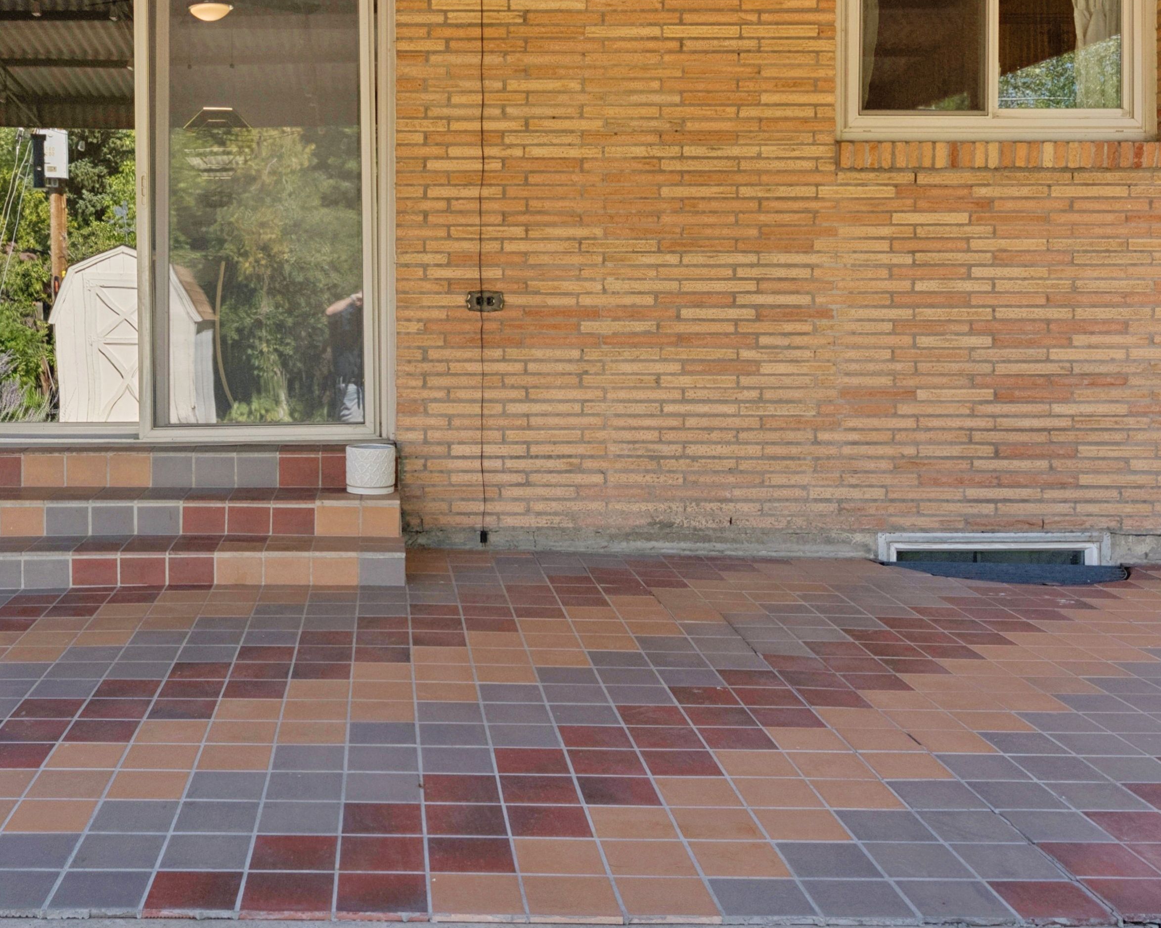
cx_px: 360
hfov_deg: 45.9
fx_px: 1340
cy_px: 286
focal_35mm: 39
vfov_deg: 37.7
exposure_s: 1/200
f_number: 10
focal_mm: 23
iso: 200
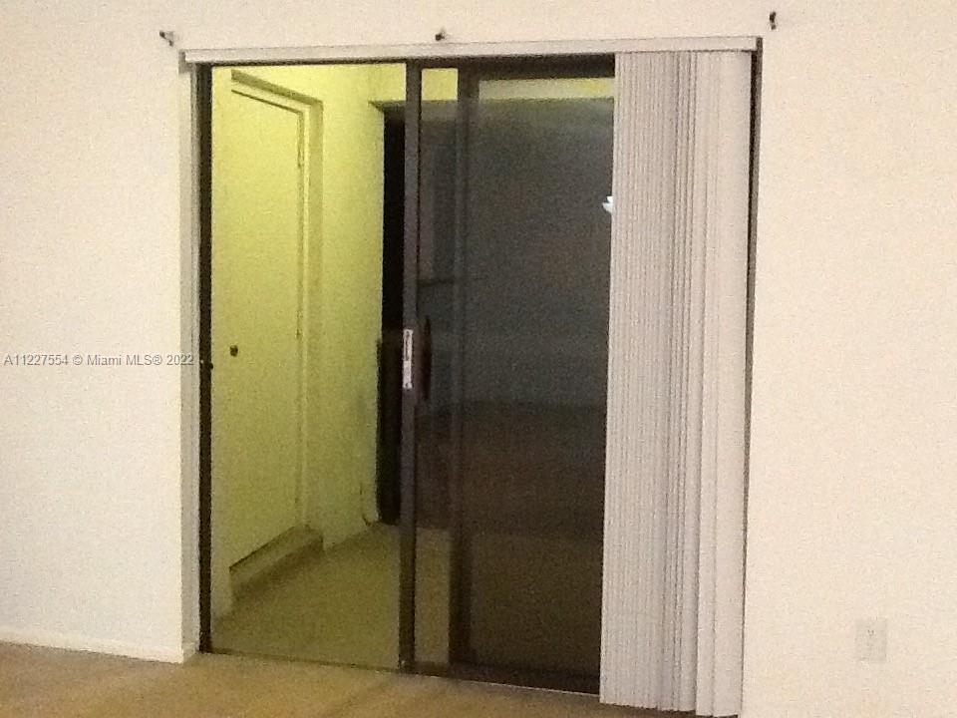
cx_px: 478
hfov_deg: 42.9
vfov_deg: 32.9
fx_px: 1216
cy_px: 359
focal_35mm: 44
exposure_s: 1/15
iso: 640
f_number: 2.4
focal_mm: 2.03
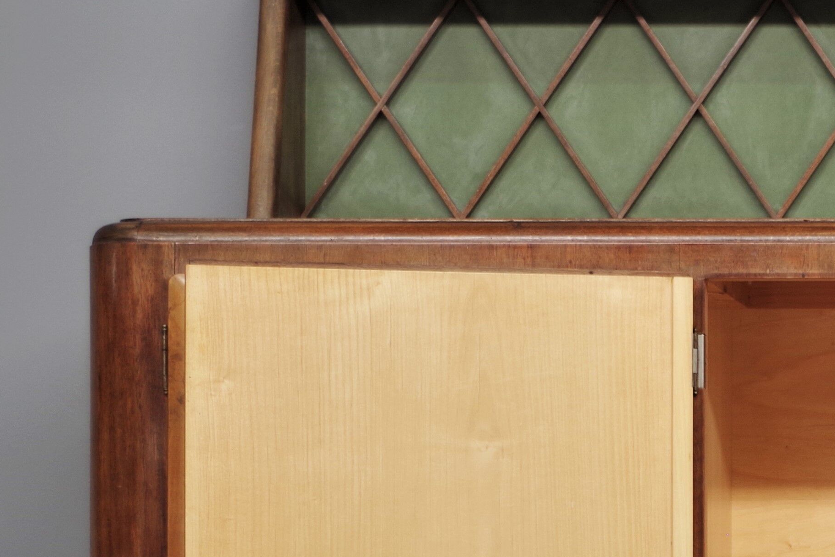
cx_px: 1101
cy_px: 504
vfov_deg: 10.9
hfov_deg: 15.6
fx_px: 2899
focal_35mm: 125
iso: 100
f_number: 4
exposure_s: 1/13
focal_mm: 26.25
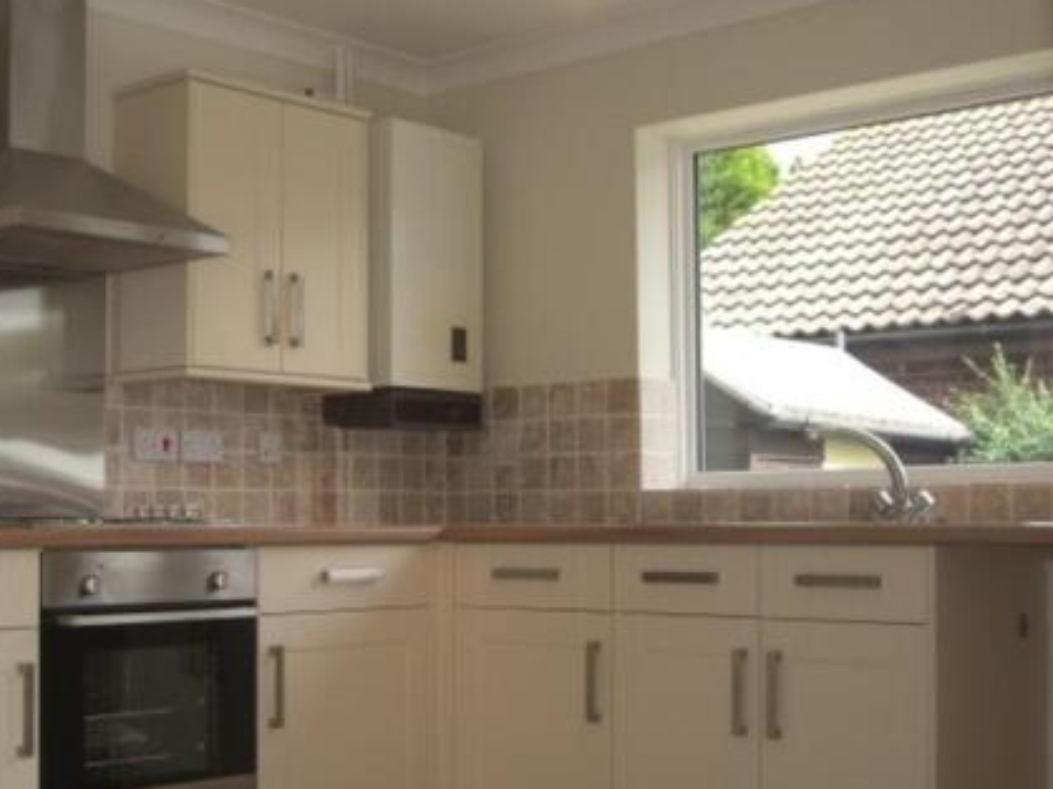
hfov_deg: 35.8
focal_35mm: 53
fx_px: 1611
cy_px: 458
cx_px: 354
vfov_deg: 27.5
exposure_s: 1/200
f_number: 2.8
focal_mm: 7.9
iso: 80
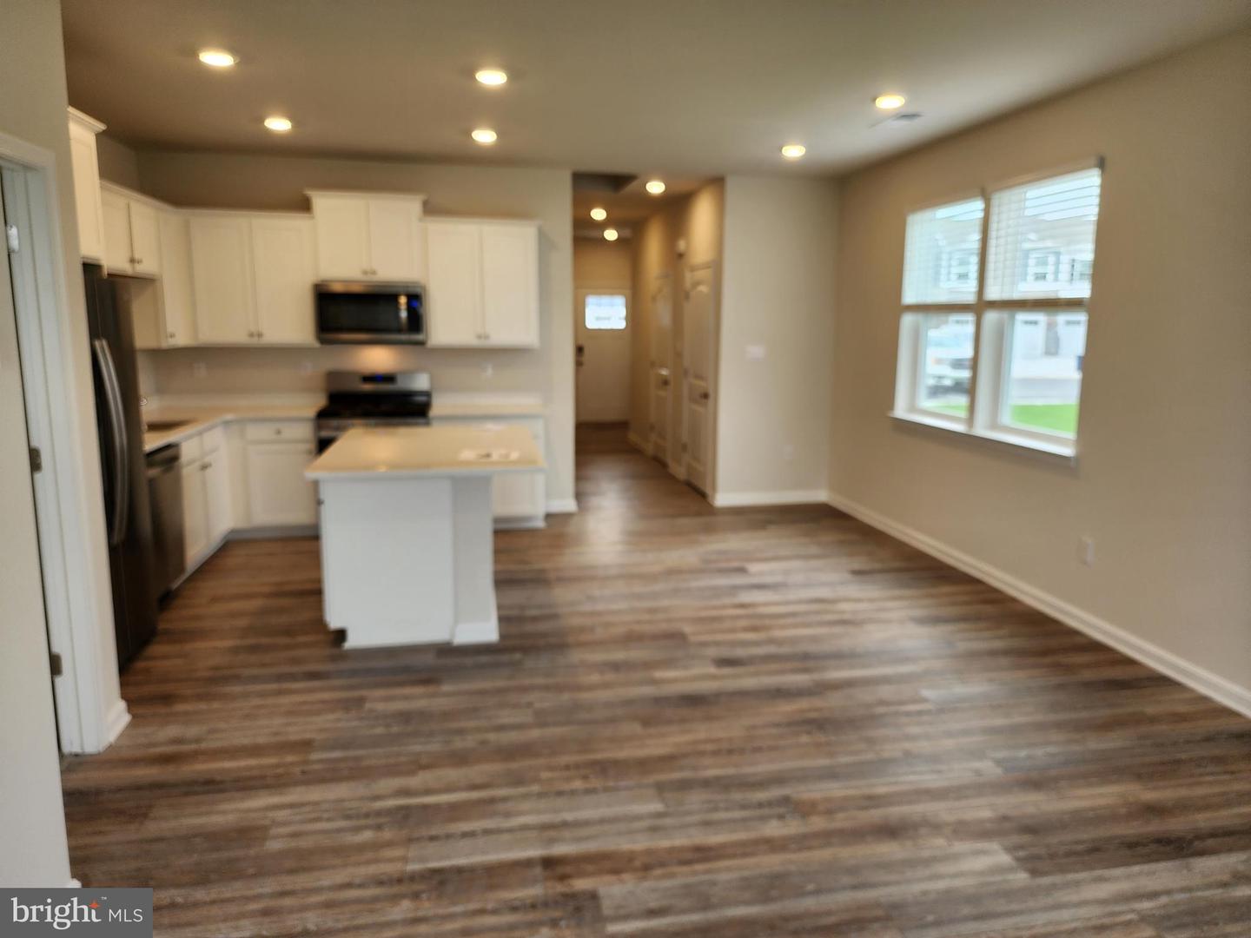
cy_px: 469
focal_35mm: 23
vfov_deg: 58.9
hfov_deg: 73.9
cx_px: 626
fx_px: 831
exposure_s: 1/120
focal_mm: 6.4
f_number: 1.8
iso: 80
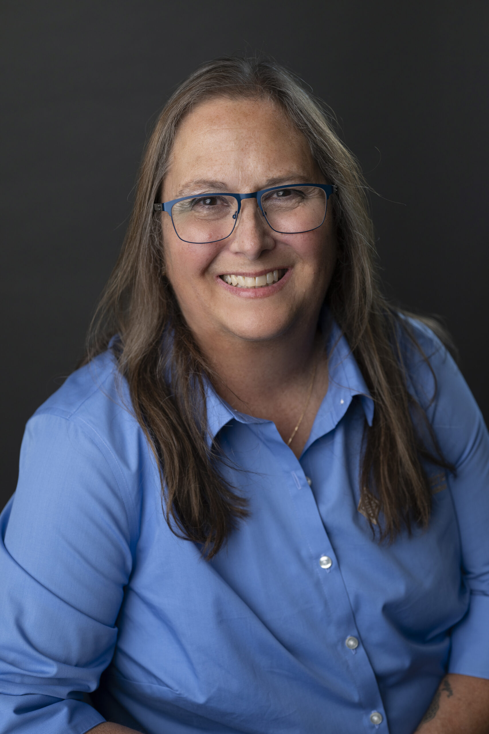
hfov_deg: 27.0
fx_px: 1019
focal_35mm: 50
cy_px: 367
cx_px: 244
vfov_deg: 39.6
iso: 250
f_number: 3.5
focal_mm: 50
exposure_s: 1/160
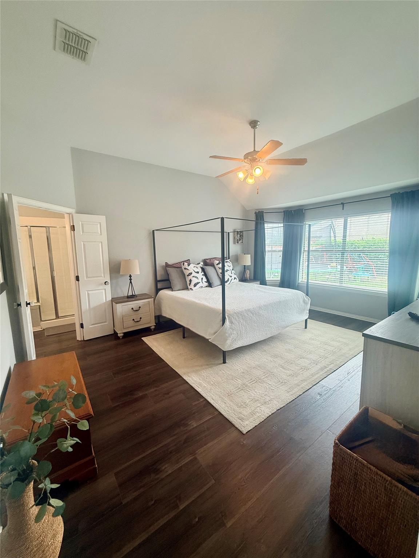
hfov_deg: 85.7
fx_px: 226
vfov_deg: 102.1
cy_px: 279
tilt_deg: -7.3
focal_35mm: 14
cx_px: 210
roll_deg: +0.5
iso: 100
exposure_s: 1/120
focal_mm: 2.22
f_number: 2.2
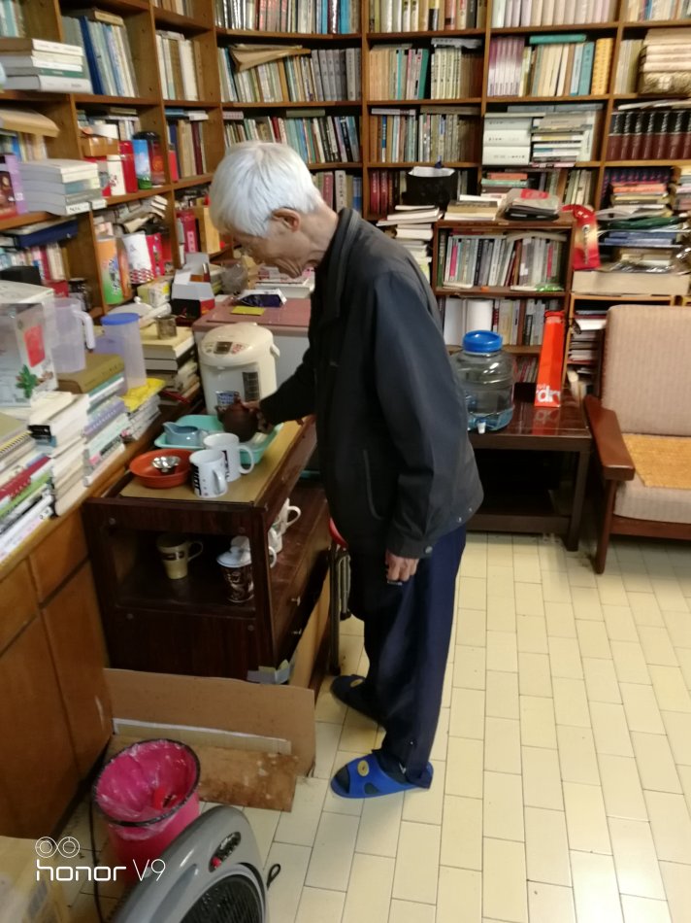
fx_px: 719
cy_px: 462
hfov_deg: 51.3
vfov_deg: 65.3
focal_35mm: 27
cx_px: 346
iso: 400
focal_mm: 3.84
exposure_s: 1/24
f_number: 2.2
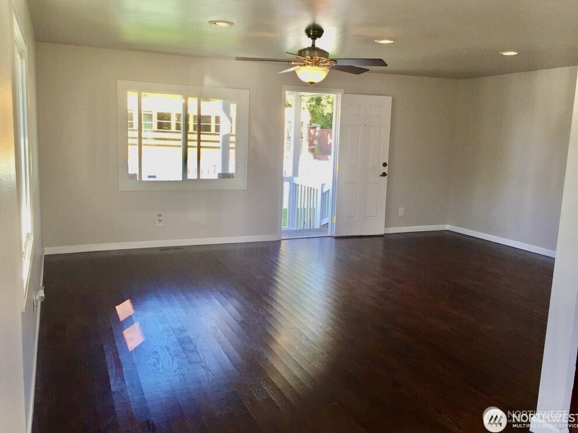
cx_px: 285
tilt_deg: -9.7
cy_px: 209
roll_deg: -2.5
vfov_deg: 46.8
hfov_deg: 60.0
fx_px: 501
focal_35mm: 30
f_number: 2.2
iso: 40
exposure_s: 1/120
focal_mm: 4.15
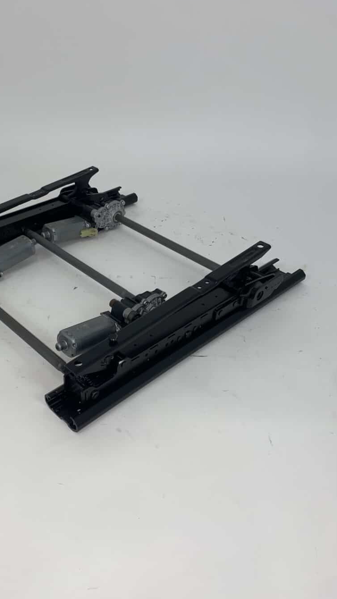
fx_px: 492
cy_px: 321
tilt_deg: -37.0
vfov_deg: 62.5
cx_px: 114
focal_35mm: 31
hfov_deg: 37.4
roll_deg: -1.6
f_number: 1.8
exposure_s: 1/123
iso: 32
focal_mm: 4.25
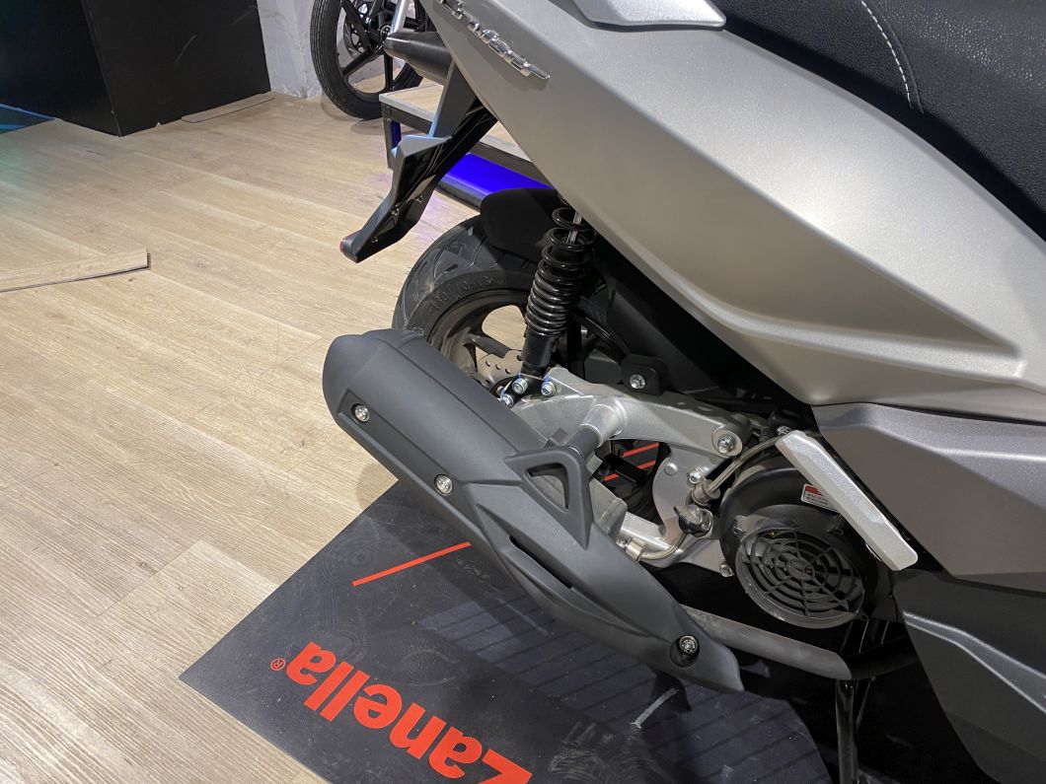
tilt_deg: -34.1
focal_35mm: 26
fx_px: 786
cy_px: 392
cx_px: 523
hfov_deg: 67.3
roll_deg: +1.0
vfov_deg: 53.1
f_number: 1.8
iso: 100
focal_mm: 4.25
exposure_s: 1/50
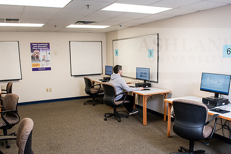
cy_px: 92
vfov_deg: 40.9
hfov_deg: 58.6
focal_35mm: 32
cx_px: 102
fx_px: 205
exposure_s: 1/160
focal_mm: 24
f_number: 3.5
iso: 640
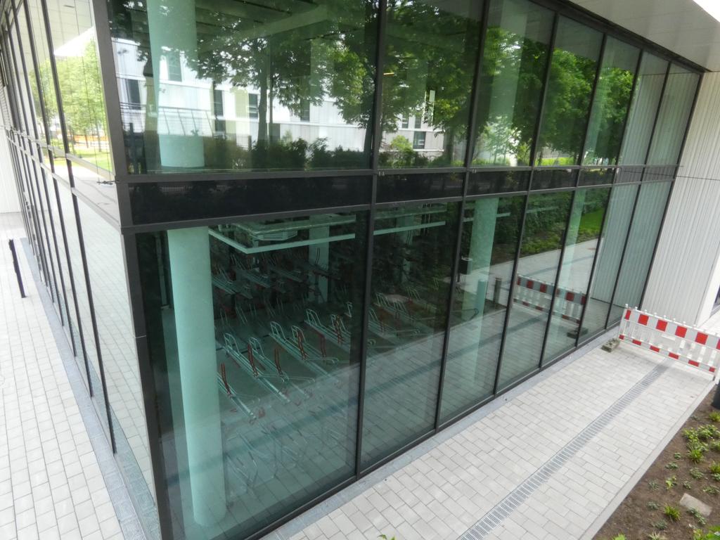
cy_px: 270
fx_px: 416
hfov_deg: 81.7
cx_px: 360
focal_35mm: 20
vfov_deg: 66.0
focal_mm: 3.6
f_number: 8
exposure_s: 1/60
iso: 400
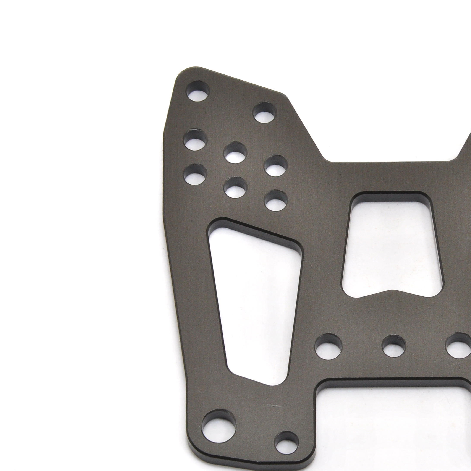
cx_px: 391
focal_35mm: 339
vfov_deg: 5.2
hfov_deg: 5.2
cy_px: 249
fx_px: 5216
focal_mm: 135
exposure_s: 1/60
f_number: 20
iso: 400
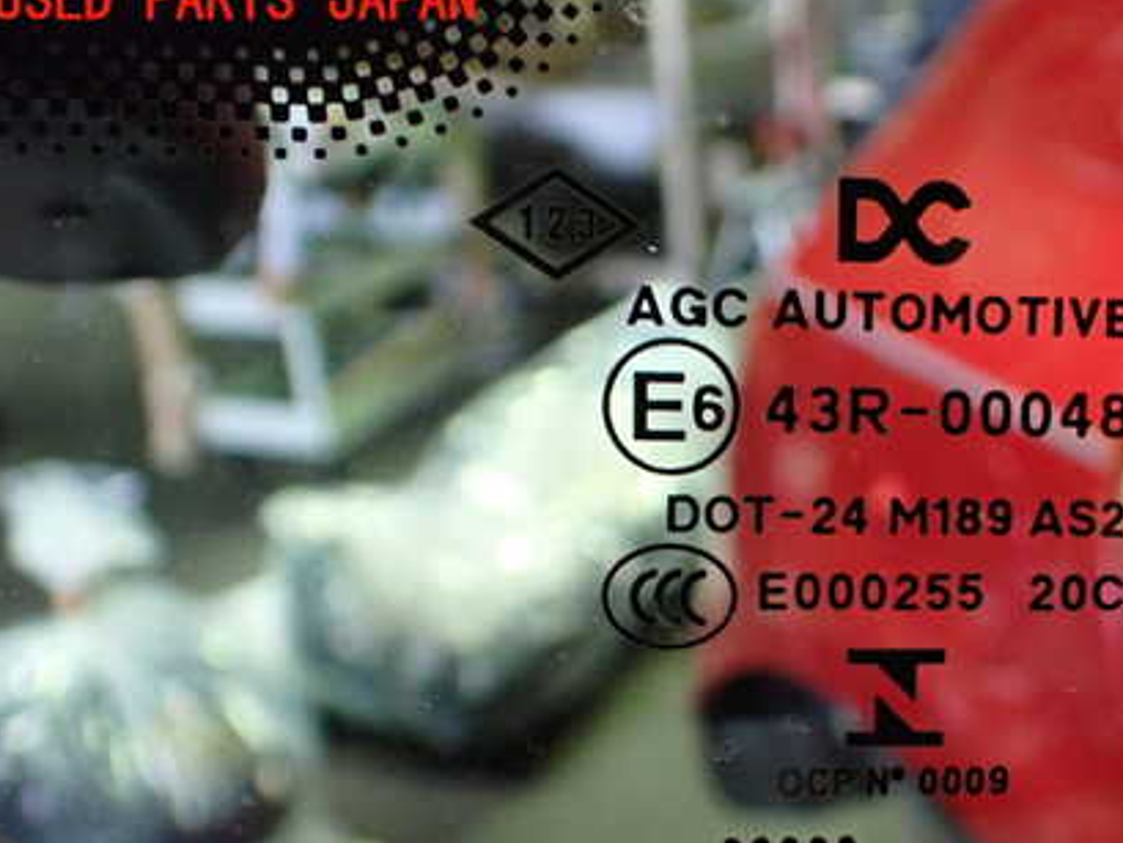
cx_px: 802
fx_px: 1428
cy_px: 585
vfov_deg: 32.5
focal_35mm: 44
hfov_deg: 42.0
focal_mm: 5.4
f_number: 2.3
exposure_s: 1/40
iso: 800
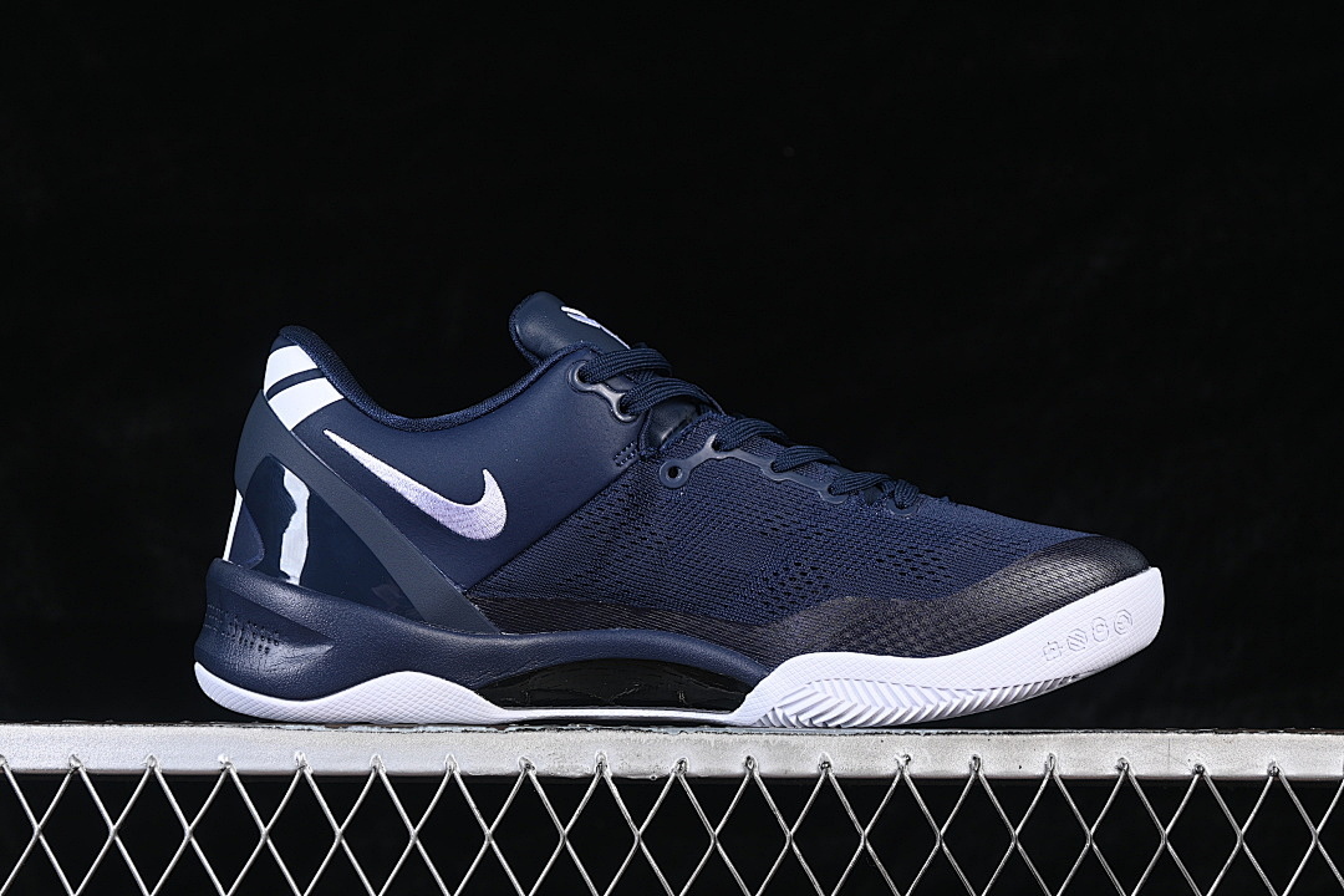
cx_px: 672
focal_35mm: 75
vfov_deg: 18.2
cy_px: 448
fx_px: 2800
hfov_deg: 27.0
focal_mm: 50
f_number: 6.3
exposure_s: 1/60
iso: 160
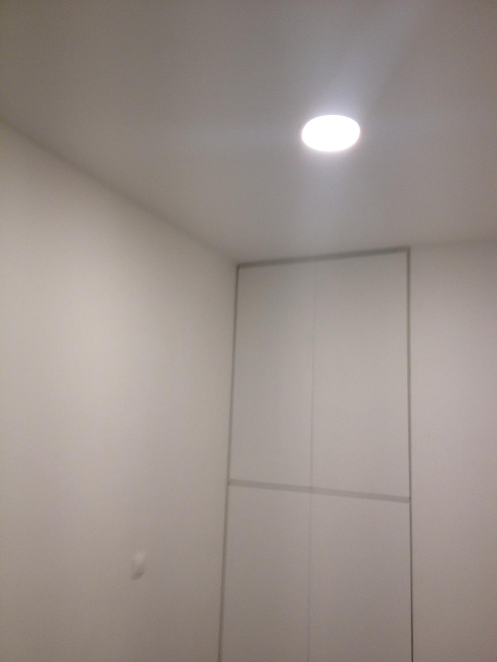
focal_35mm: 35
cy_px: 331
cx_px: 248
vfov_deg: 52.6
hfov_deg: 40.7
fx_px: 670
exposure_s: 1/30
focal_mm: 4.28
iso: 64
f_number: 2.4
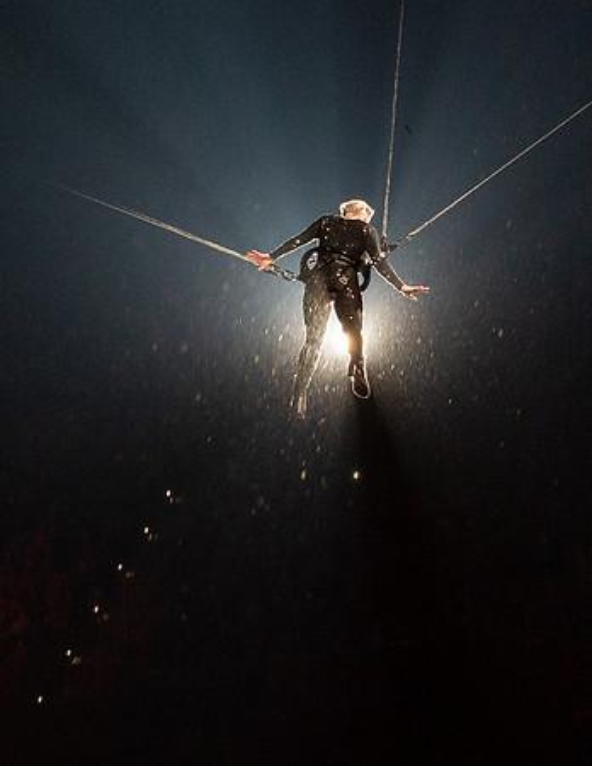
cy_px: 193
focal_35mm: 178
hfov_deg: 8.5
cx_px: 203
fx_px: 3989
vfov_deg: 10.9
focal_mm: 30
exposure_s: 1/200
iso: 800
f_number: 5.6
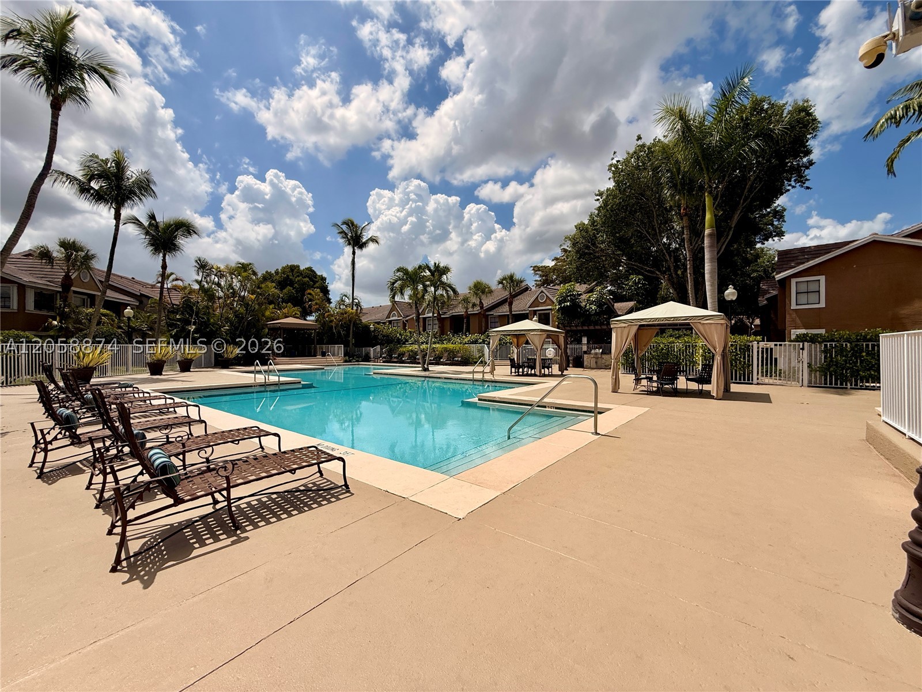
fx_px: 373
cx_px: 461
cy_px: 346
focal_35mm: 14
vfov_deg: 85.7
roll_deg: +0.0
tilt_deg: +0.9
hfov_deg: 102.1
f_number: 2.2
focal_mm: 2.22
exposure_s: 1/5618
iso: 50
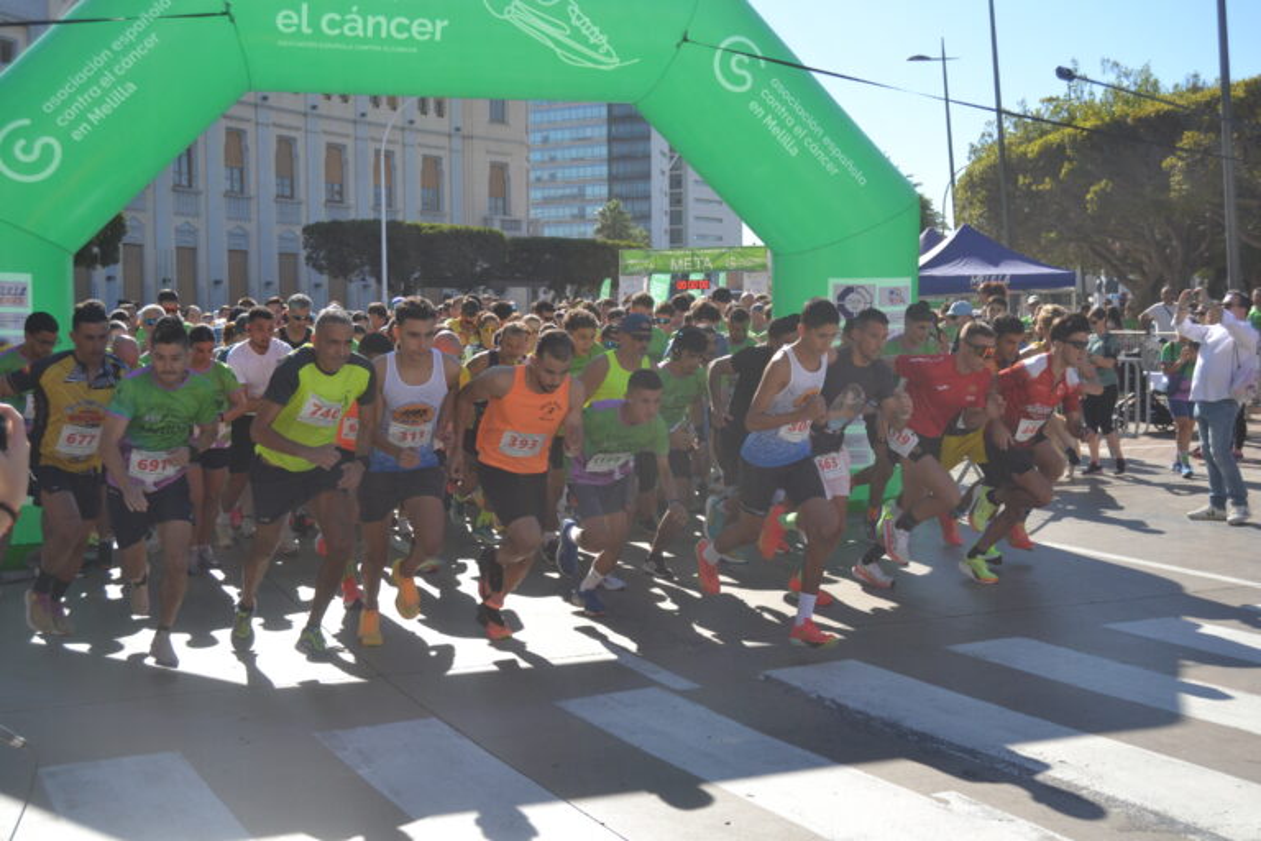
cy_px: 420
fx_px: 1629
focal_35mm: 46
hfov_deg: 42.3
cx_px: 630
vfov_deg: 28.9
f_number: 5.6
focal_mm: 31
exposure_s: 1/1250
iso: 400
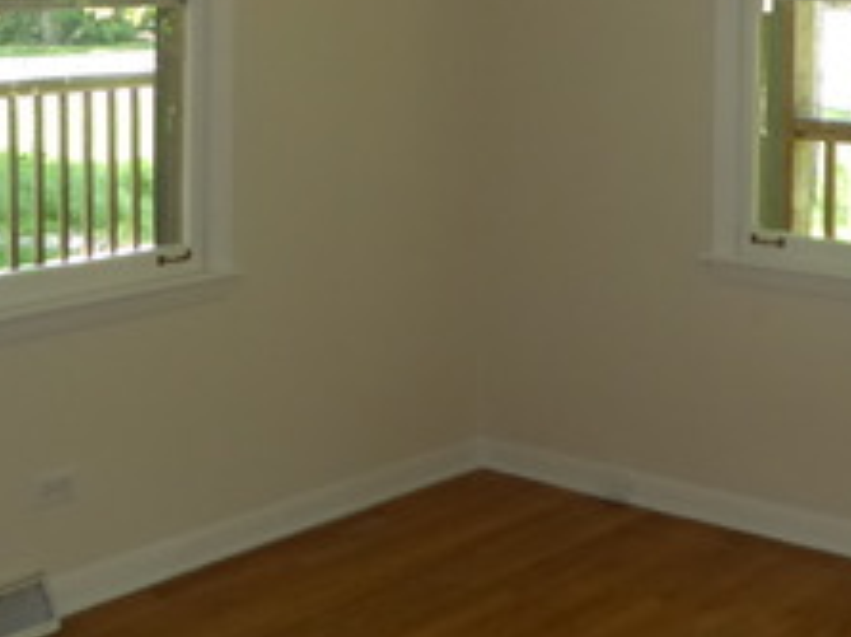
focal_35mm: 69
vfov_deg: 20.6
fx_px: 1695
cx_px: 599
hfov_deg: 27.9
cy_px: 0
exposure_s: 1/60
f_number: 3.3
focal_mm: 4.3
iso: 200
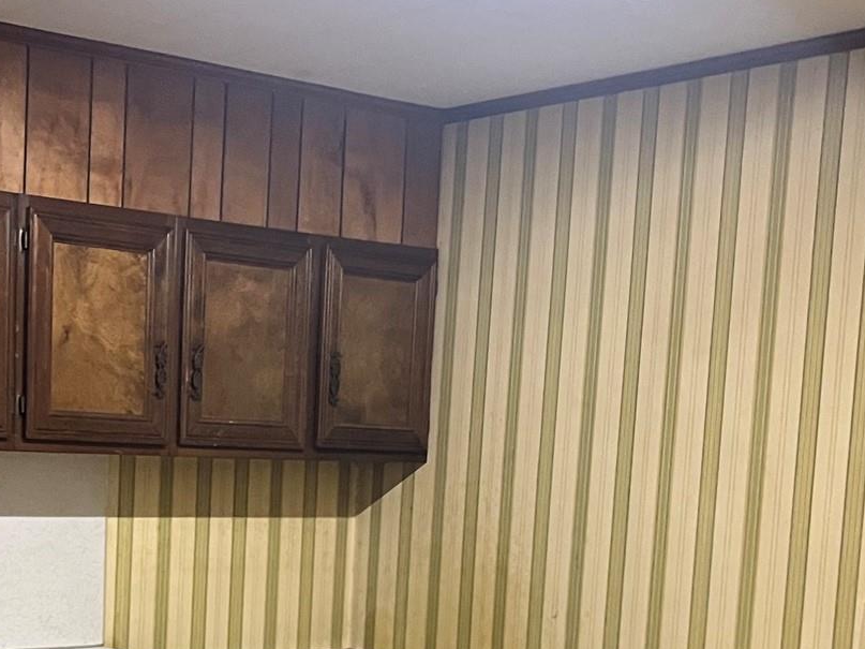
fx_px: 1649
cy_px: 644
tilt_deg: -7.4
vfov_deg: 21.5
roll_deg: -3.0
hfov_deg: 29.1
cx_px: 247
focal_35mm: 66
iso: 500
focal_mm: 5.1
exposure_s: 1/40
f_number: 1.6
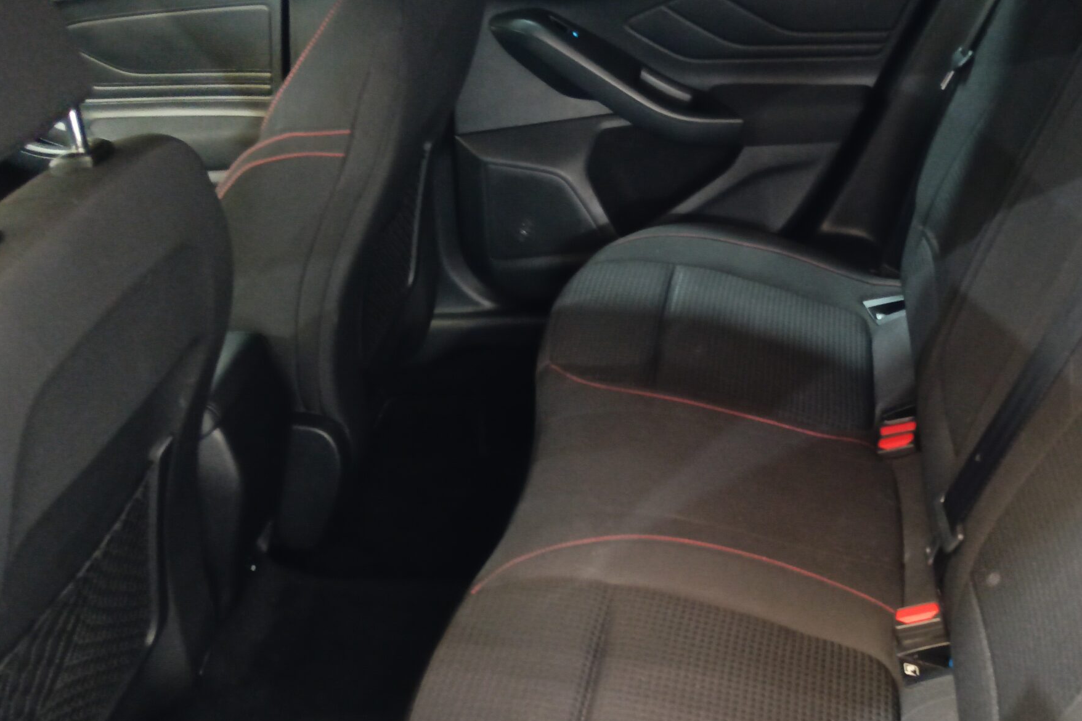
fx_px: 1232
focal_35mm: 41
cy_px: 456
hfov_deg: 46.7
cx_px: 718
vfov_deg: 32.5
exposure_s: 1/14.3
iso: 2000
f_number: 16
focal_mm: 3.98
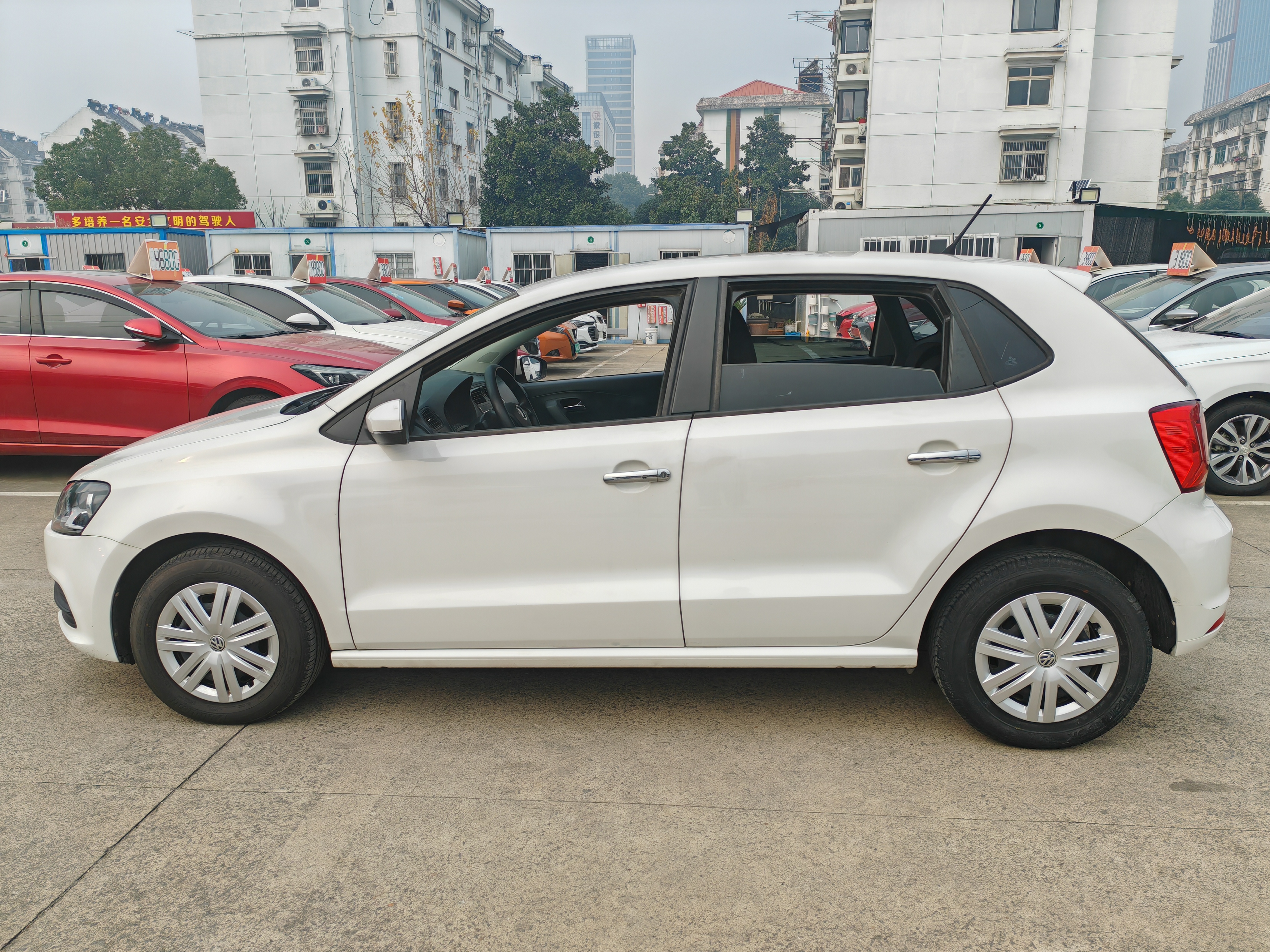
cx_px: 635
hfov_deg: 65.3
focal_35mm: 27
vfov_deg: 51.4
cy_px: 476
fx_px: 991
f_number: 1.9
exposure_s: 1/260
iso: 50
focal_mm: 6.12
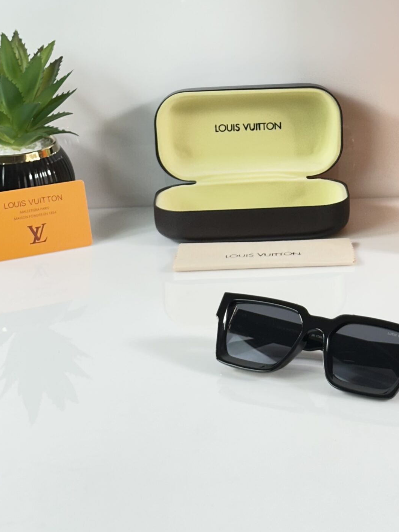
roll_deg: +1.6
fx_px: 1337
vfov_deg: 22.1
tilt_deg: -13.8
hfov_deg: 16.9
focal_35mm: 87
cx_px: 315
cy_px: 90
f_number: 1.78
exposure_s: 1/100
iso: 64
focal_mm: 6.86
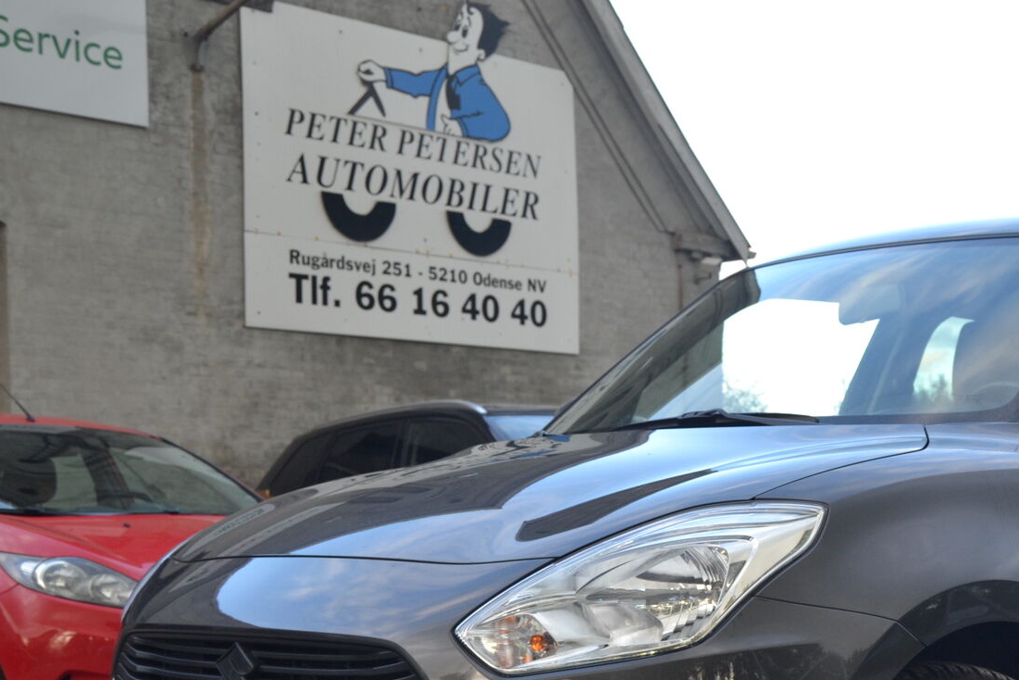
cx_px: 876
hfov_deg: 28.7
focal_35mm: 68
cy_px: 589
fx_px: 1925
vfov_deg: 19.7
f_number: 5.6
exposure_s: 1/125
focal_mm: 26
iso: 250
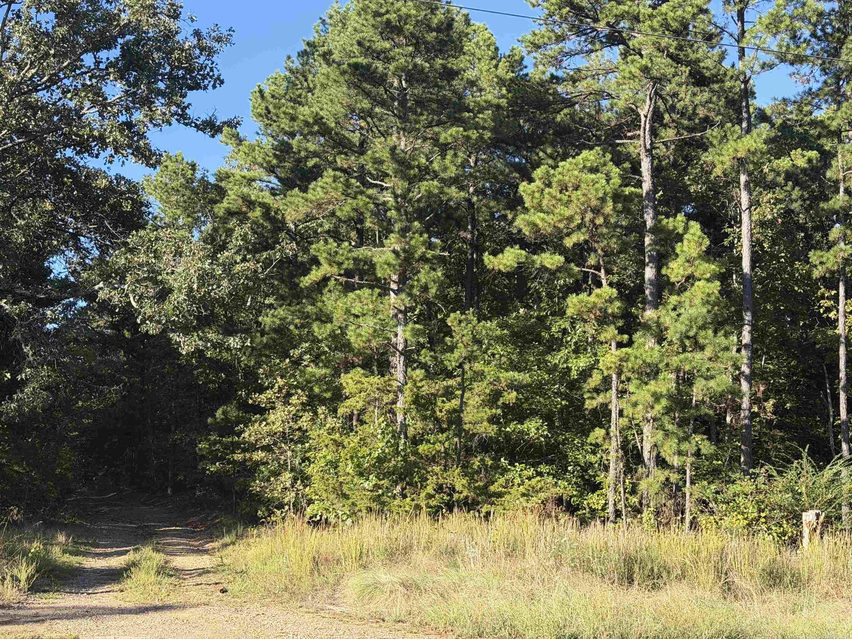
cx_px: 426
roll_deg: -0.5
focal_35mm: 48
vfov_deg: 30.3
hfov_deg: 39.7
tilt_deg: +10.0
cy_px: 320
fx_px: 1181
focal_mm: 6.76
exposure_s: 1/962
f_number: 1.78
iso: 64
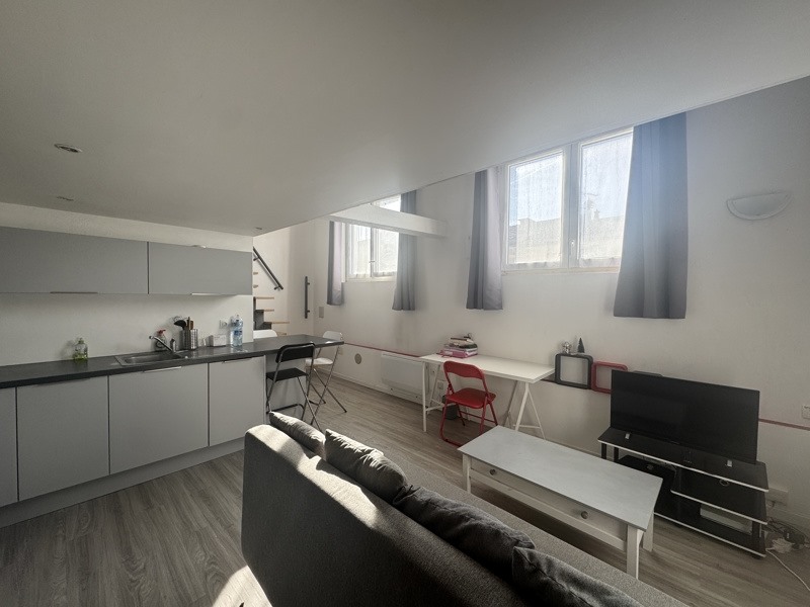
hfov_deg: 102.1
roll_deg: -0.4
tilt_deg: -1.2
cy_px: 304
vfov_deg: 85.7
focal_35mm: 14
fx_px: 328
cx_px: 405
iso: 40
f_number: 2.2
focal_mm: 2.22
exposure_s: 1/142
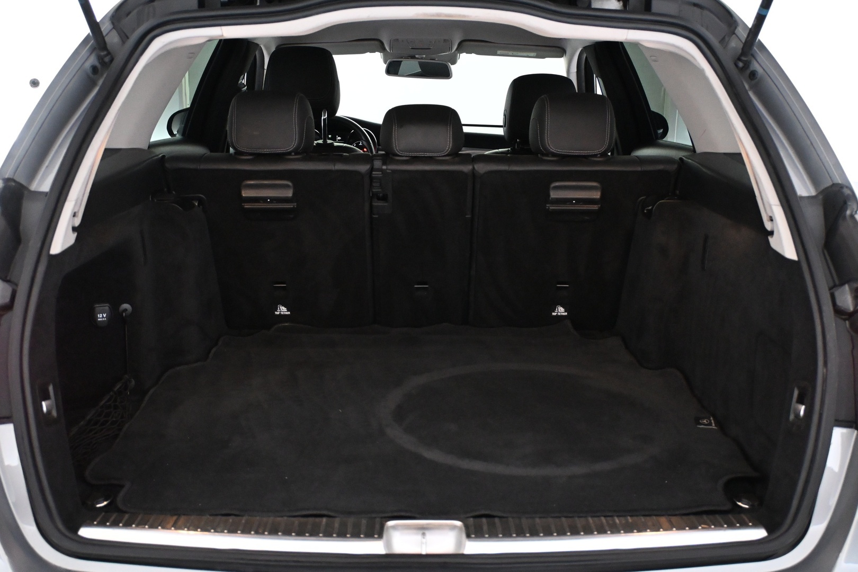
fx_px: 929
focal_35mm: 39
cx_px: 429
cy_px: 286
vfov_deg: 34.2
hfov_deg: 49.6
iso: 4500
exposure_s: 1/60
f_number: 4.5
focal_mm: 26
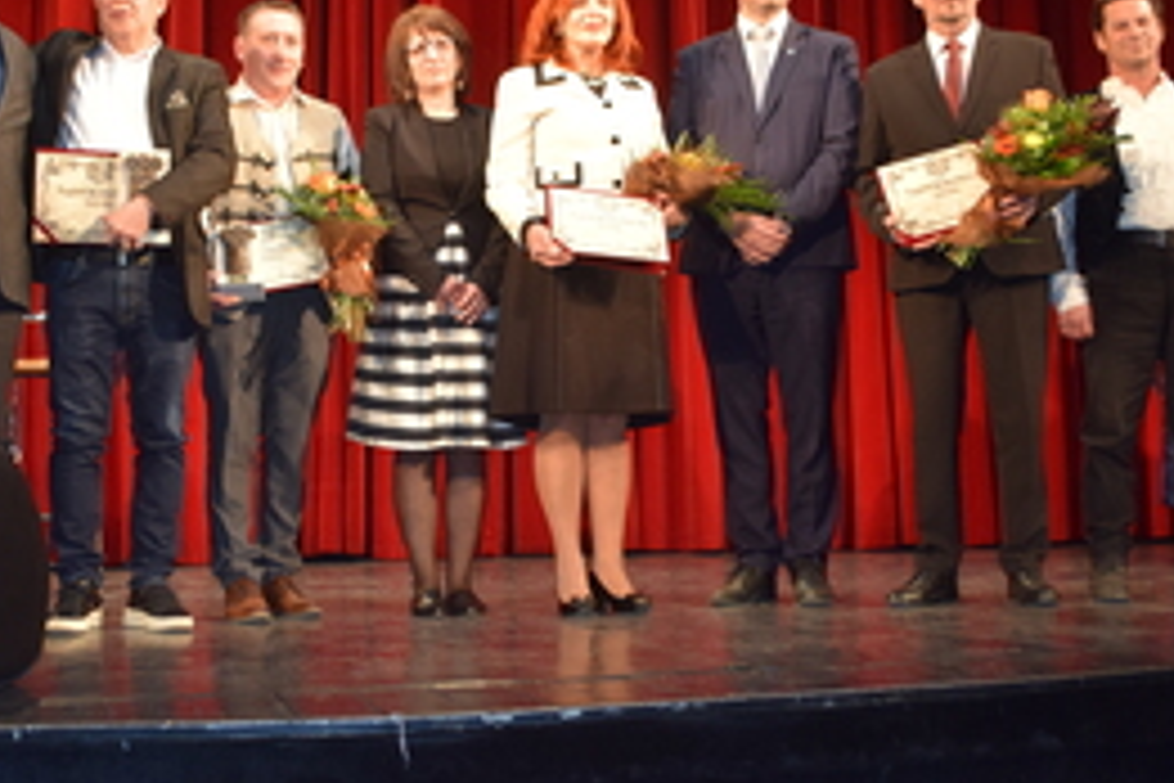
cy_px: 281
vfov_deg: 26.9
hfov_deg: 39.5
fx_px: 1630
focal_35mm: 50
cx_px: 515
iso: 800
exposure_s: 1/90
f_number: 5.6
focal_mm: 22
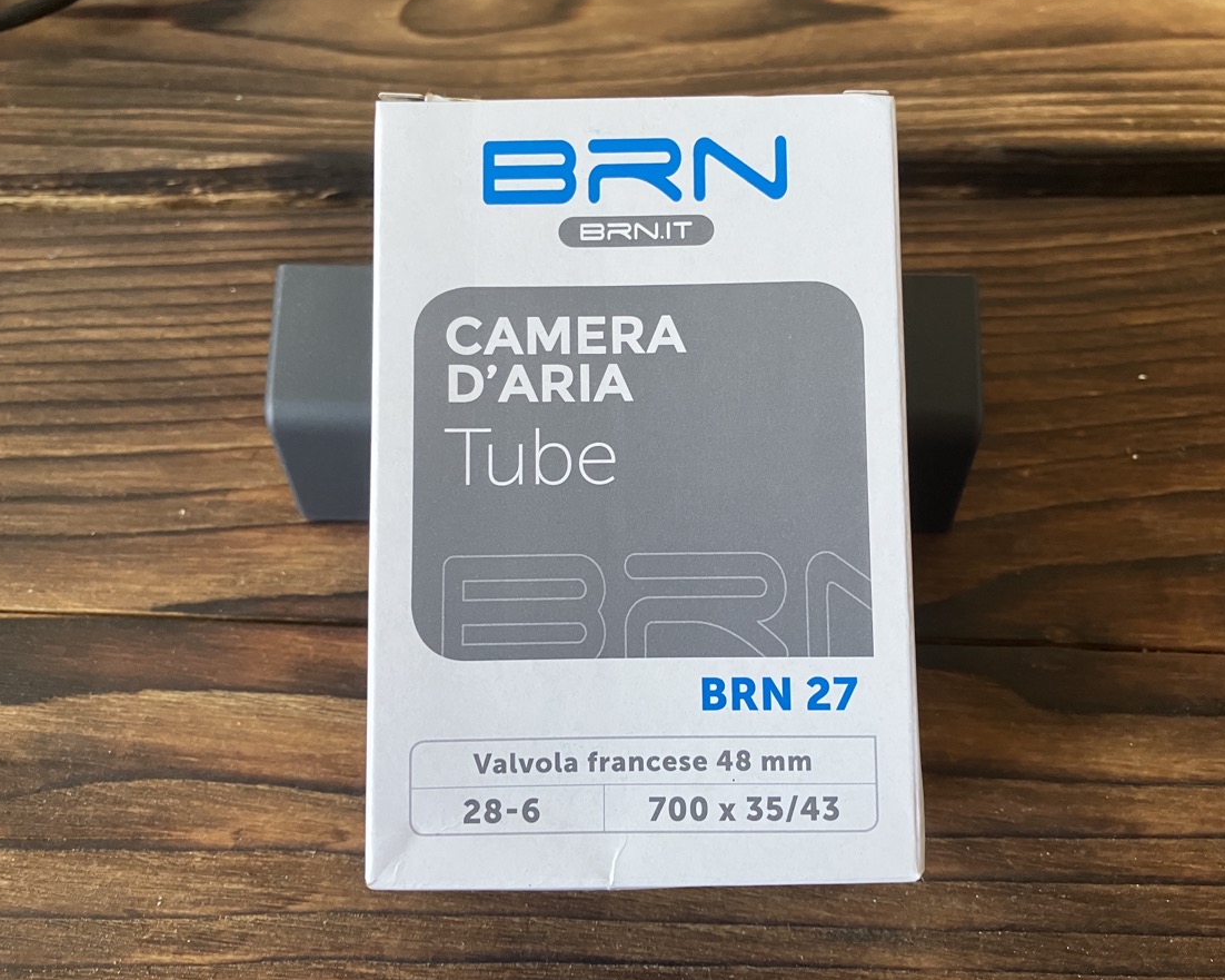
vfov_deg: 48.5
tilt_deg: -55.8
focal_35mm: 30
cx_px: 654
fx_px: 1087
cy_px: 490
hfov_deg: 58.7
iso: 125
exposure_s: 1/60
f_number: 1.8
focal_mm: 3.99
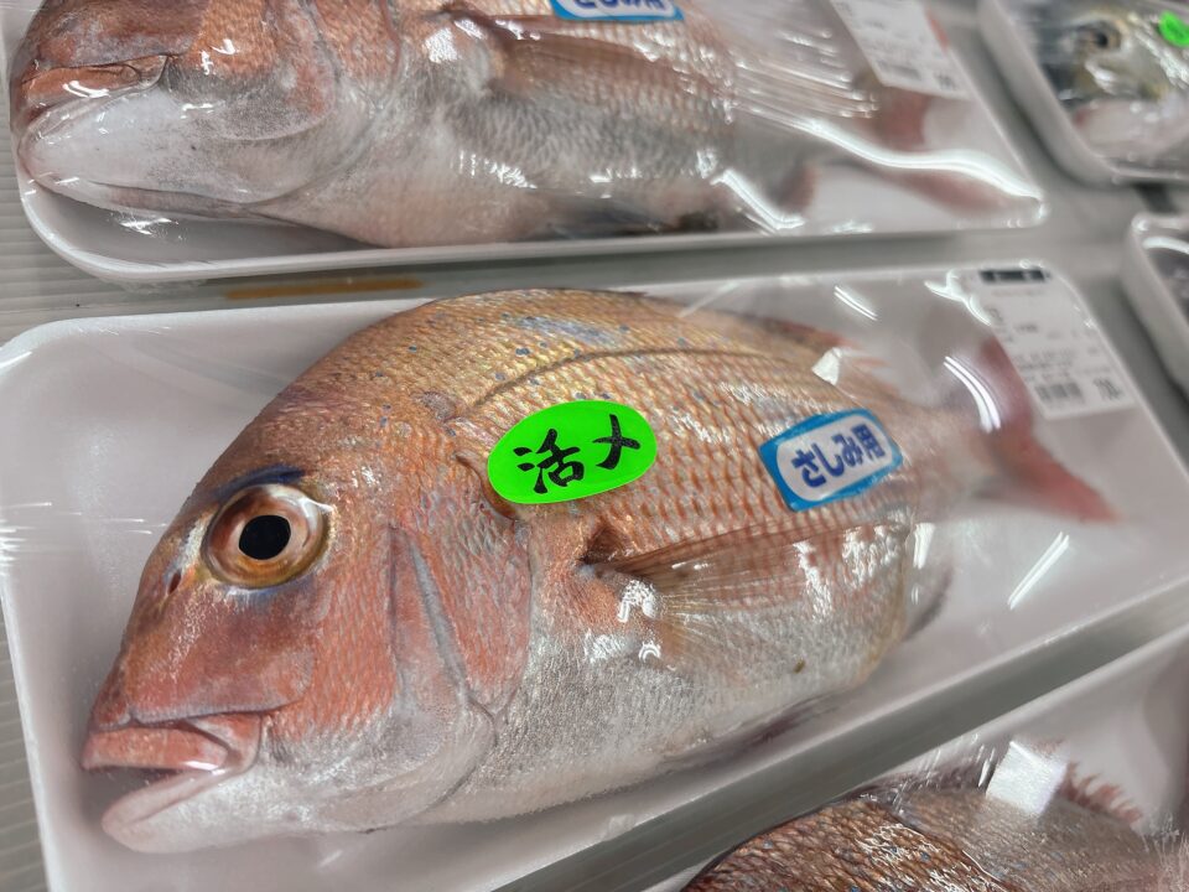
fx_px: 893
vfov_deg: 53.1
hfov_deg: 67.3
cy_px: 446
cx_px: 594
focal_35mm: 26
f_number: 1.6
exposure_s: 1/120
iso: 100
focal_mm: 5.96
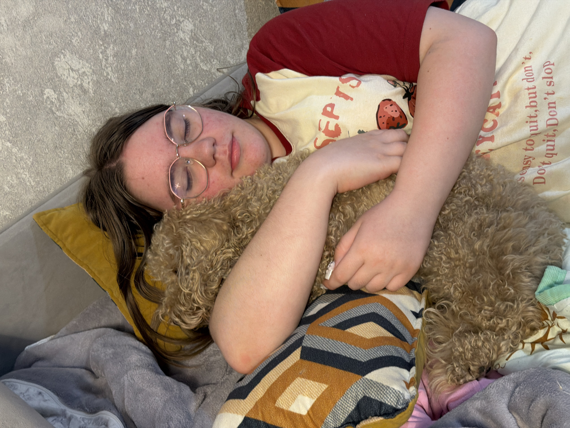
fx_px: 790
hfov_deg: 39.7
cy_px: 214
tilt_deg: -33.8
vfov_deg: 30.3
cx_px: 285
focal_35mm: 48
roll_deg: +19.1
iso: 200
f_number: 1.78
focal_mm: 6.76
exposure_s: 1/33
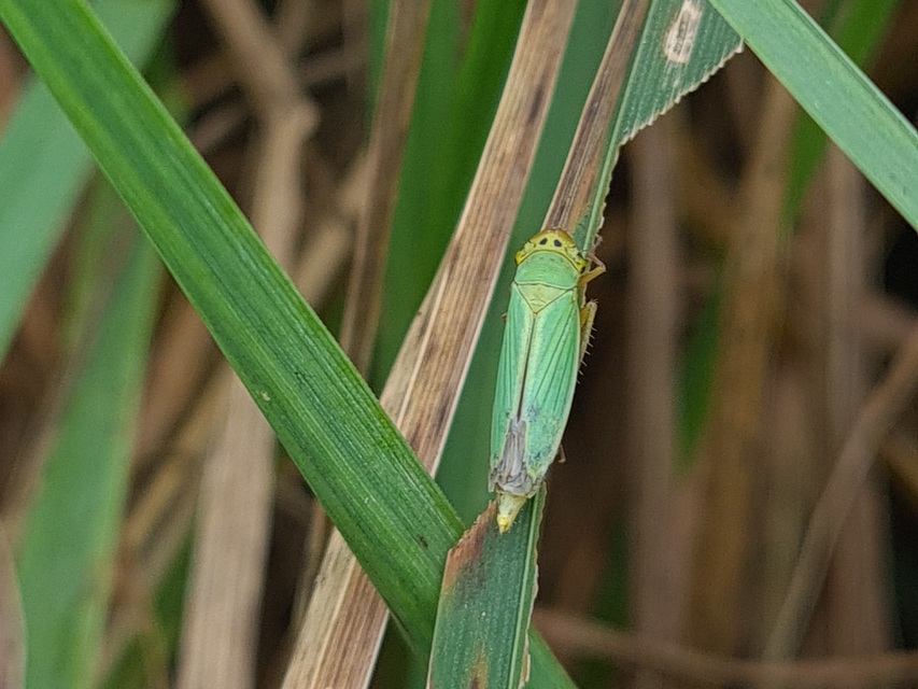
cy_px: 344
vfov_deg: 53.1
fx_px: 690
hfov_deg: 67.3
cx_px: 459
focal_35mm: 26
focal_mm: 5.4
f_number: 1.8
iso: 50
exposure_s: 1/142
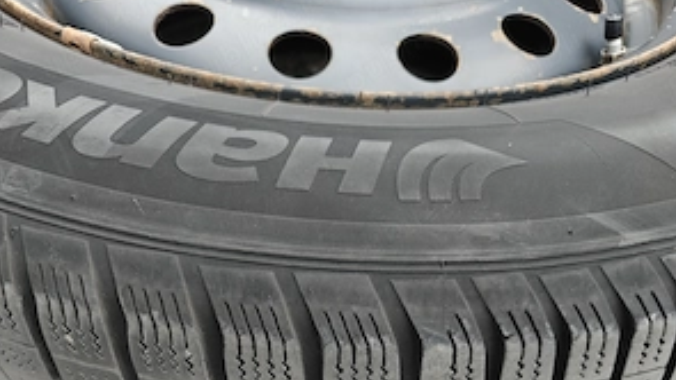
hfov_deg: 58.0
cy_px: 426
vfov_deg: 30.7
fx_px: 609
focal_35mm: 34
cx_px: 337
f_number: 1.6
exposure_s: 1/184
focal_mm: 6.06
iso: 50
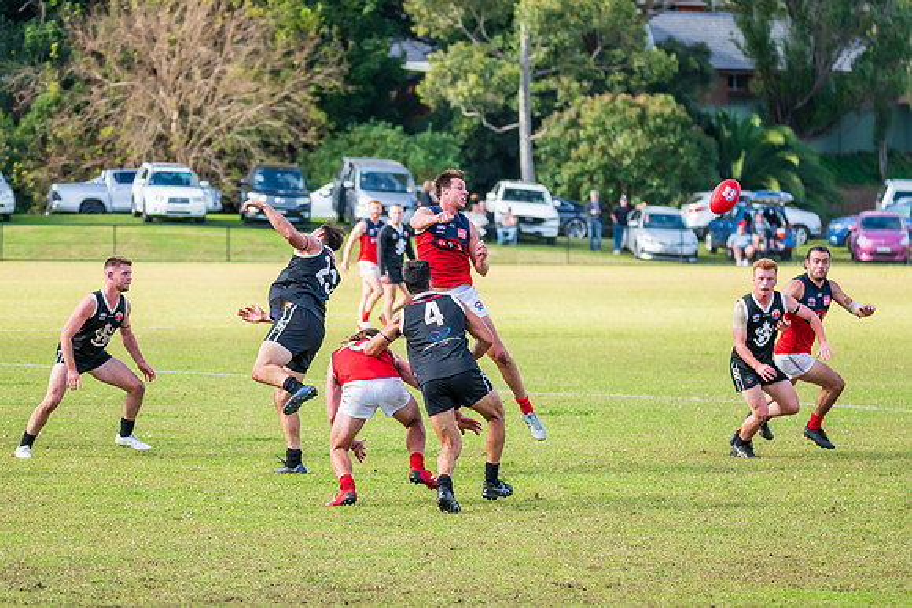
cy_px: 282
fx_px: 5304
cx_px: 429
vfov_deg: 6.6
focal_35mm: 209
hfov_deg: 9.8
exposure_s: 1/1250
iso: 800
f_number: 6.3
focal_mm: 190
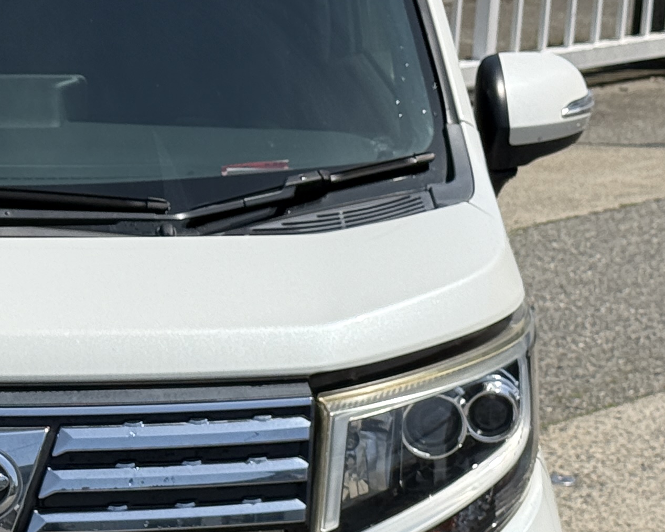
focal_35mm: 149
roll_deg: -1.9
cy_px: 392
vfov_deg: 10.3
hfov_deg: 12.8
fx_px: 2932
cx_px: -25
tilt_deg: -13.2
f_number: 1.78
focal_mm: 6.76
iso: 100
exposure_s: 1/8772
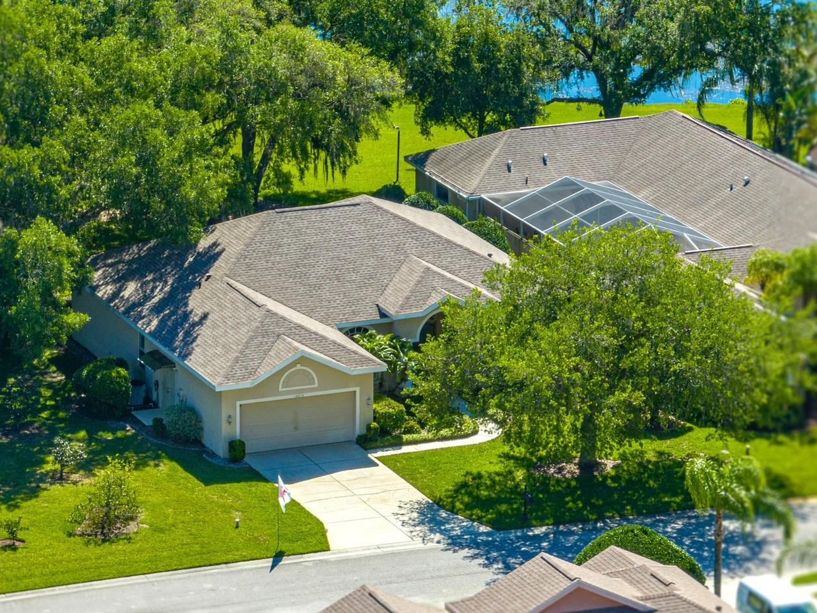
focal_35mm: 208
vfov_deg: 7.1
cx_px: 376
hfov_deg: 9.5
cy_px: 242
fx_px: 4910
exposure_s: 1/200
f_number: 4.4
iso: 100
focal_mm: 29.85
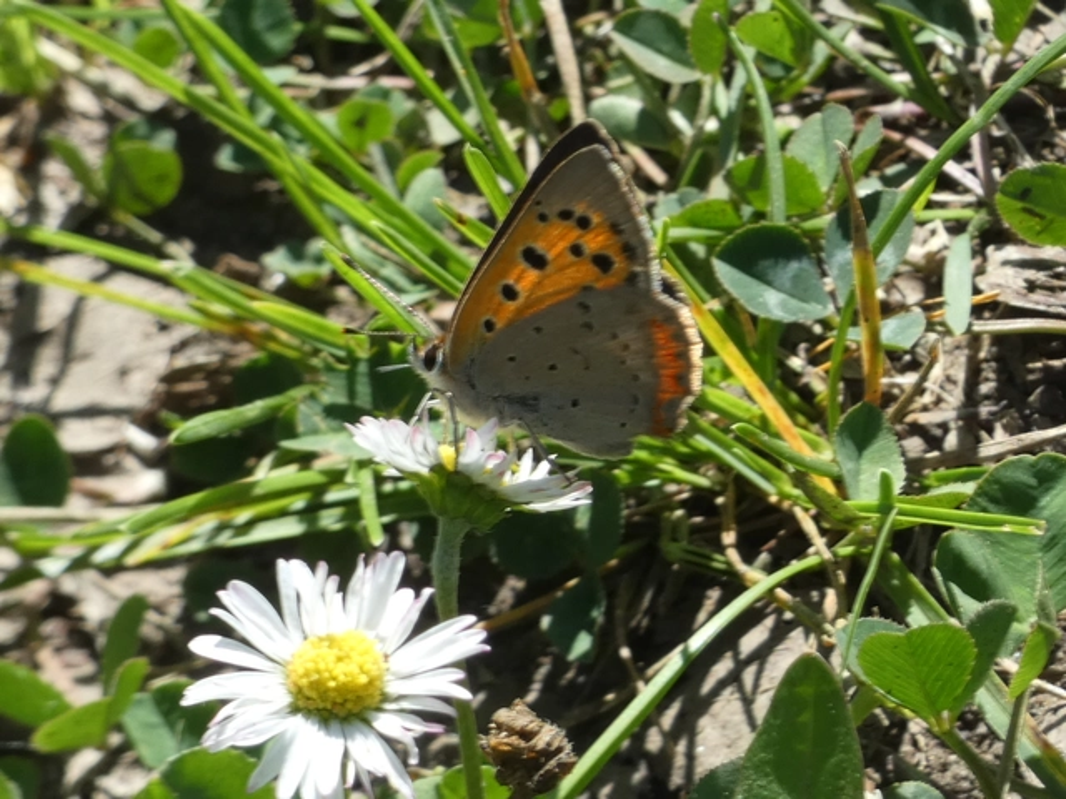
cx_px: 533
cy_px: 400
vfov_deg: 4.4
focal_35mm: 339
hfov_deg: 5.8
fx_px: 10440
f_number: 5.6
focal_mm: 60.8
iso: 80
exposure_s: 1/100
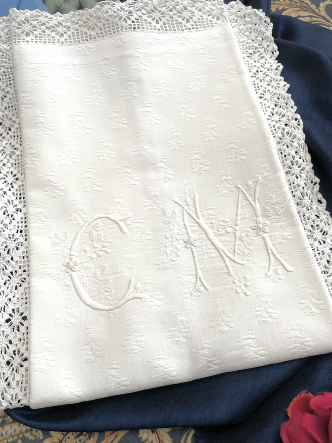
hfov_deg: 53.1
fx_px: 332
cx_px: 166
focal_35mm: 26
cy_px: 222
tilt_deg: -63.8
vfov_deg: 67.3
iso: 125
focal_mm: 4.2
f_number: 1.6
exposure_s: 1/114
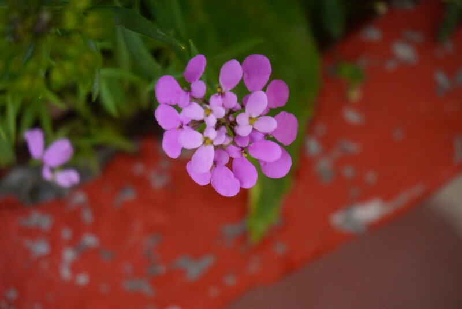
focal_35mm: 75
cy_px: 154
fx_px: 963
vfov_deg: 18.2
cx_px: 231
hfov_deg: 27.0
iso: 2500
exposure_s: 1/80
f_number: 5.6
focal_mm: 50
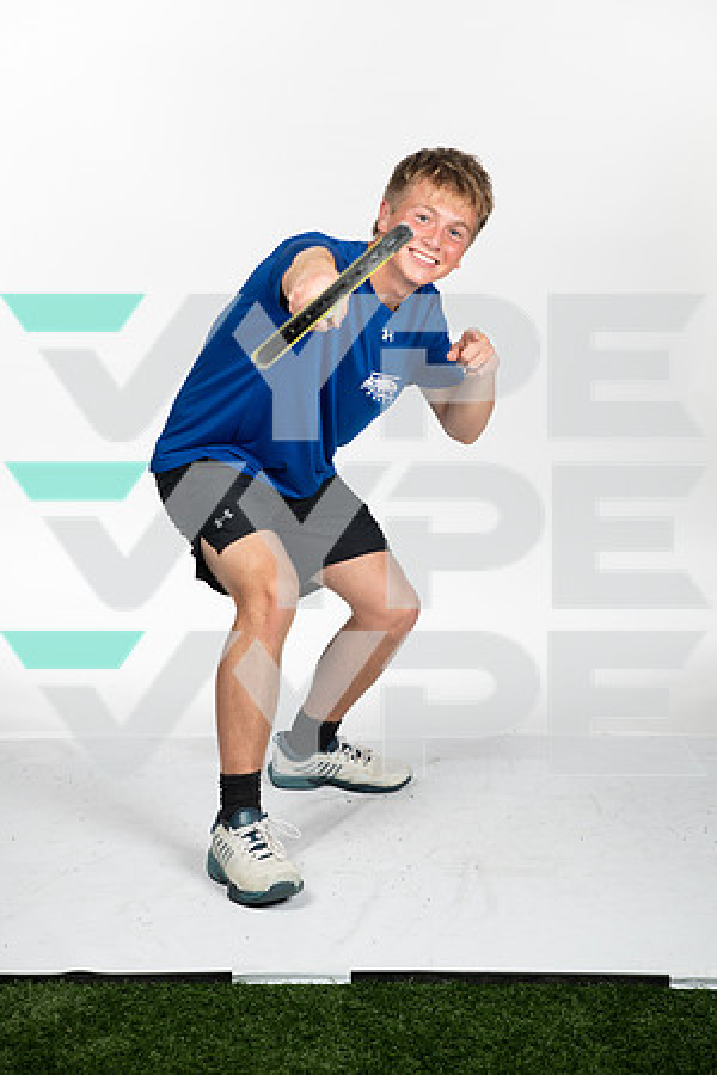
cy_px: 538
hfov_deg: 19.5
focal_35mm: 70
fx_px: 2091
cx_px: 358
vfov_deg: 28.8
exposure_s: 1/500
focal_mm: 70
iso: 200
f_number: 7.1
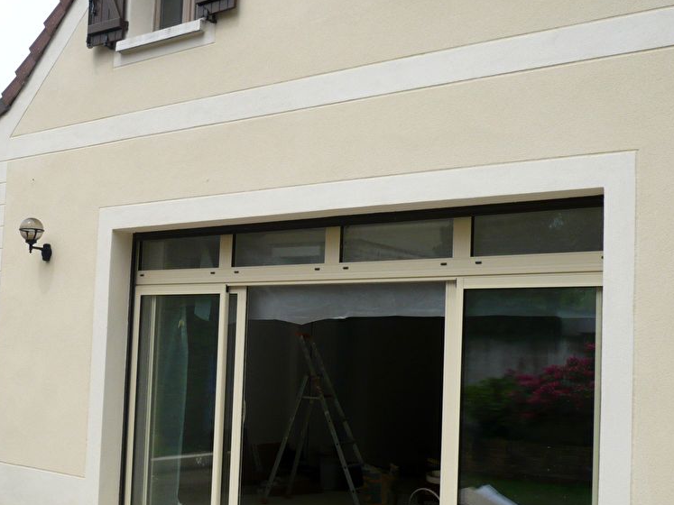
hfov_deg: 39.4
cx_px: 252
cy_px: 278
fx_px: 934
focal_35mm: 48
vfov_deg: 30.2
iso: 100
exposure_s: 1/200
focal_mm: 5.8
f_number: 8
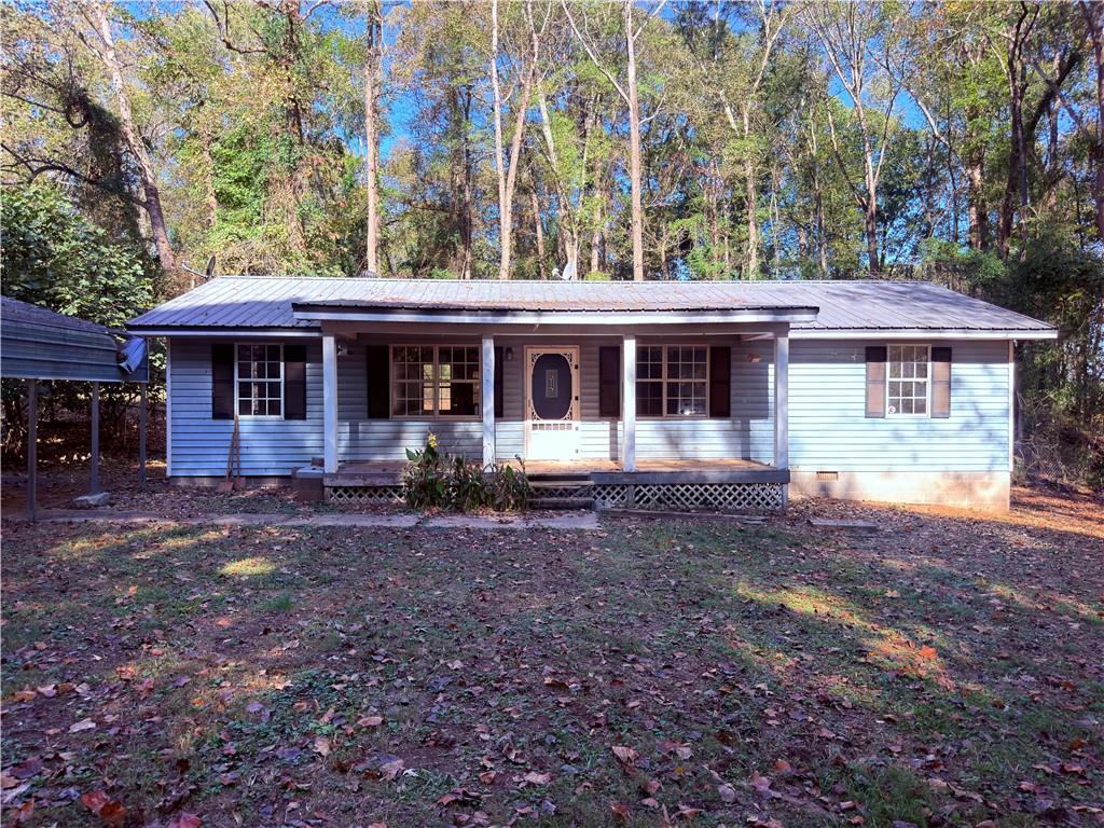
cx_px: 552
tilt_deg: -1.5
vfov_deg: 56.8
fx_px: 765
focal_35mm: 24
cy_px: 414
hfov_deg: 71.6
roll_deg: +0.5
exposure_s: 1/746
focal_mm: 6.76
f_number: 1.78
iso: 100
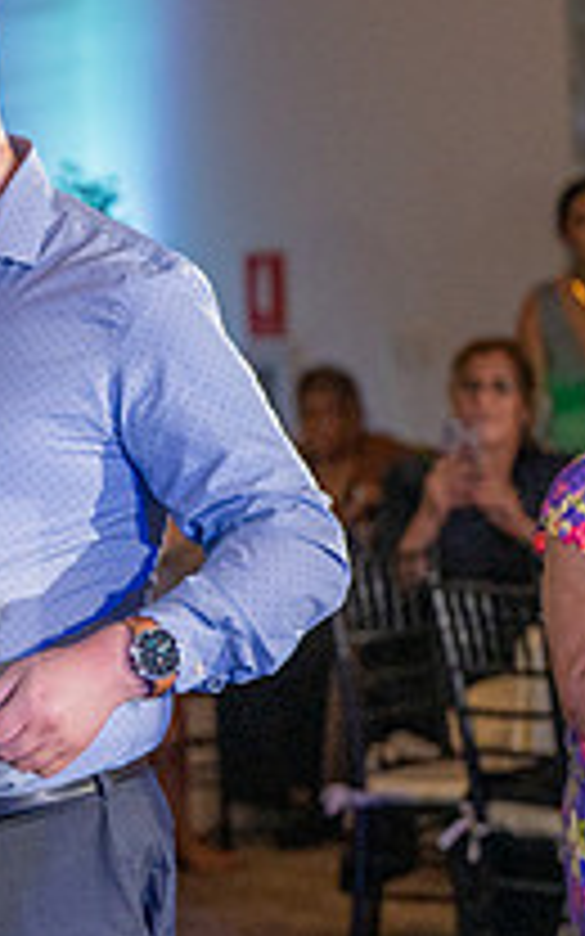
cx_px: -342
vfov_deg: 10.5
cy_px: 605
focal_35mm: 199
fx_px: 5076
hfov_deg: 6.5
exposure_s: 1/200
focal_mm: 70
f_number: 2.8
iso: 1600
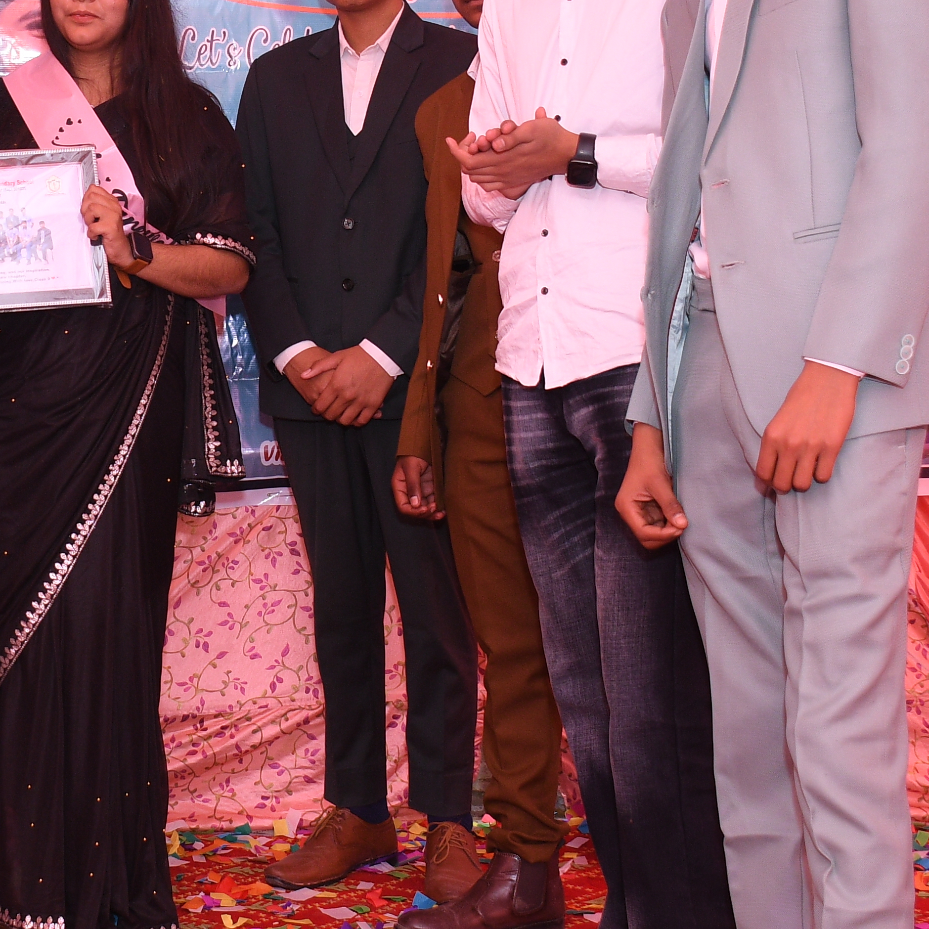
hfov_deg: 24.8
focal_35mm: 68
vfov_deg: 25.2
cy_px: 278
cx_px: 135
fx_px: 2065
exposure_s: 1/160
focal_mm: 18
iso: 500
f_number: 4
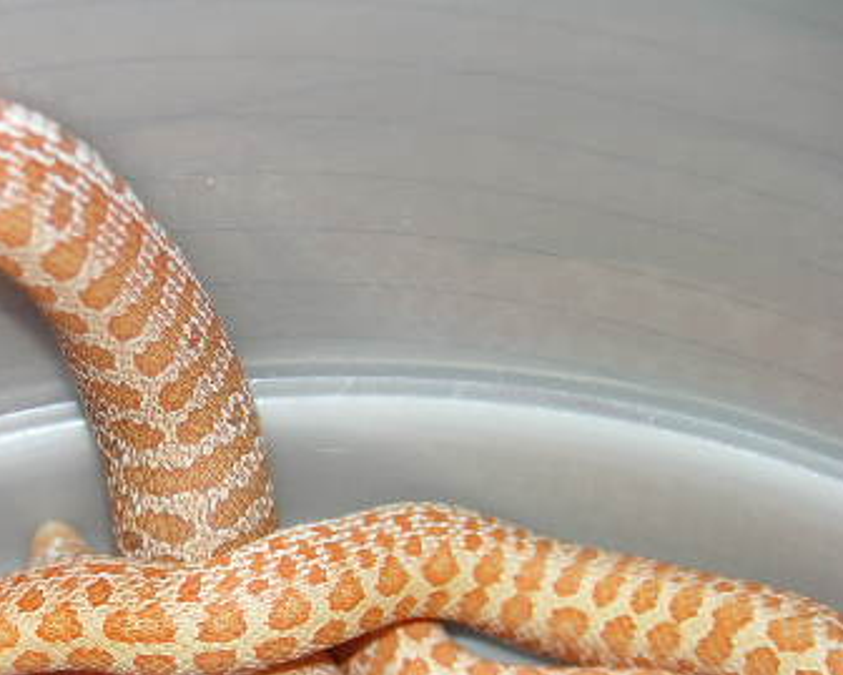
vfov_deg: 5.9
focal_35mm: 260
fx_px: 6489
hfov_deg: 7.4
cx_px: 55
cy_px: 557
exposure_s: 1/120
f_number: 3.8
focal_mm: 34.7
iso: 50
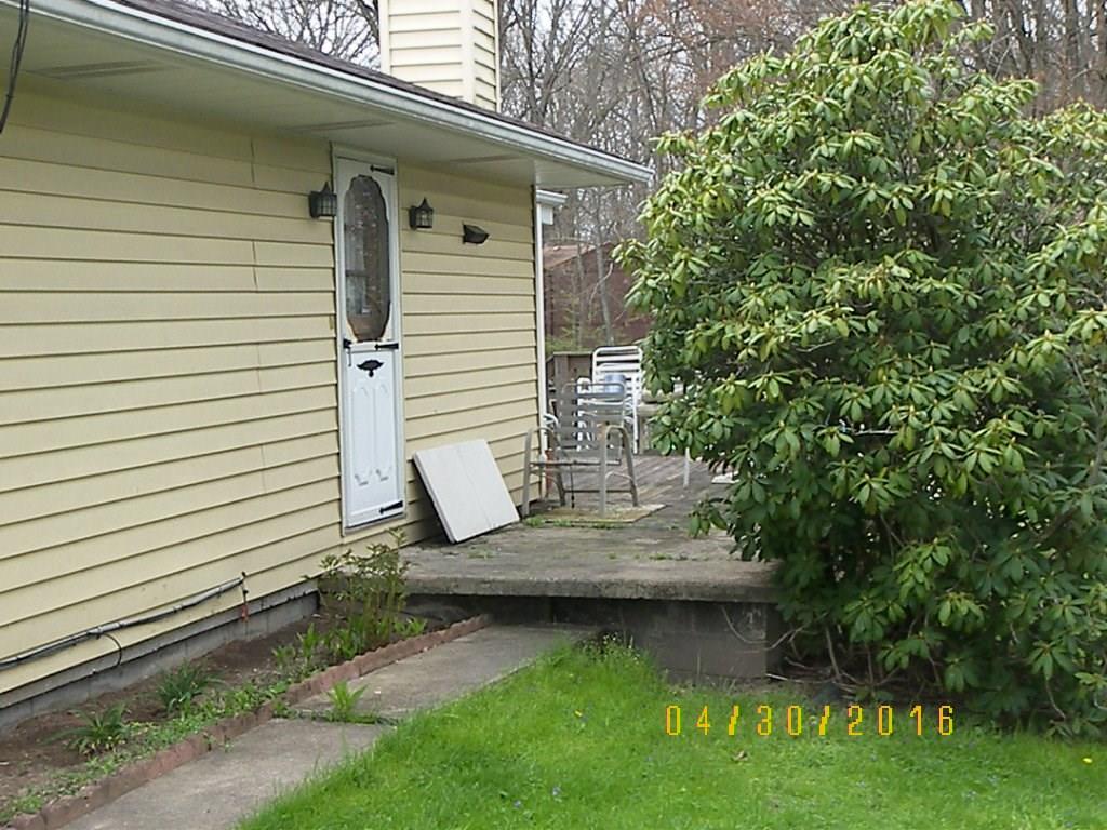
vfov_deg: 27.0
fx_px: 1727
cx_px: 554
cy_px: 415
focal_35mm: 54
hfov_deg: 35.5
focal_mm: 11.3
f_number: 3.6
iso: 400
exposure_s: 1/1600
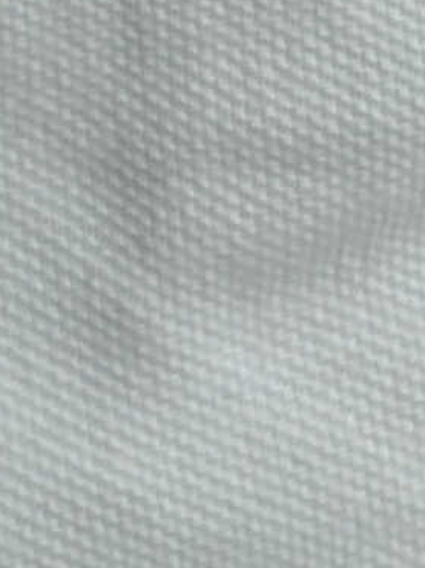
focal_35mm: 180
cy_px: -893
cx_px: -555
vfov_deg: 9.5
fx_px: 2950
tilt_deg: -54.7
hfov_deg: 7.7
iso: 100
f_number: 1.5
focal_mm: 5.7
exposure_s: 1/100
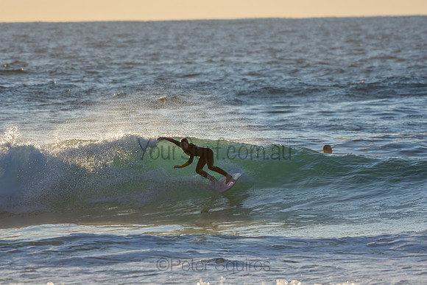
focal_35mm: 585
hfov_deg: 3.5
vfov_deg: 2.4
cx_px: 214
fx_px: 6940
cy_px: 142
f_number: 5.6
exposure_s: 1/1250
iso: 200
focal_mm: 390
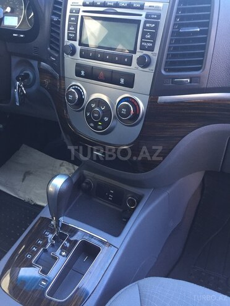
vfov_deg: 61.7
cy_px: 153
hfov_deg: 48.2
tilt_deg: -33.4
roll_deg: +2.1
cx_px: 115
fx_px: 257
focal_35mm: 29
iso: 125
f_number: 2.2
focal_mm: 4.15
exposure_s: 1/33
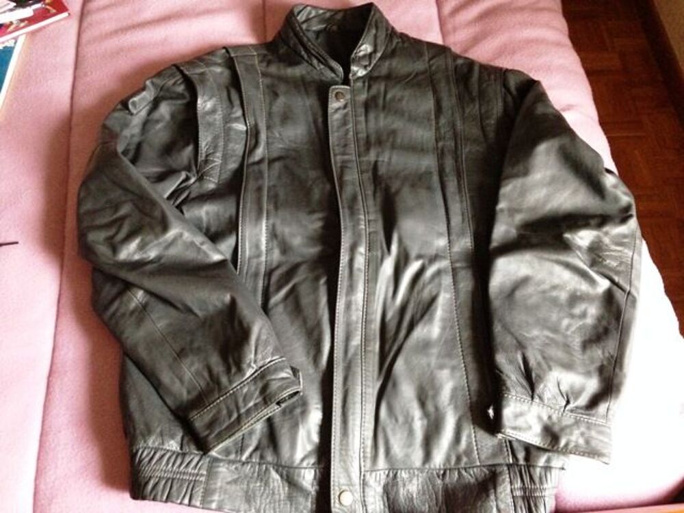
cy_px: 256
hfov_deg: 55.4
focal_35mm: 33
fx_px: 652
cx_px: 342
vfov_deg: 42.9
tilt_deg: -64.5
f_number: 2.4
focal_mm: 4.12
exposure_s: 1/15
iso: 500
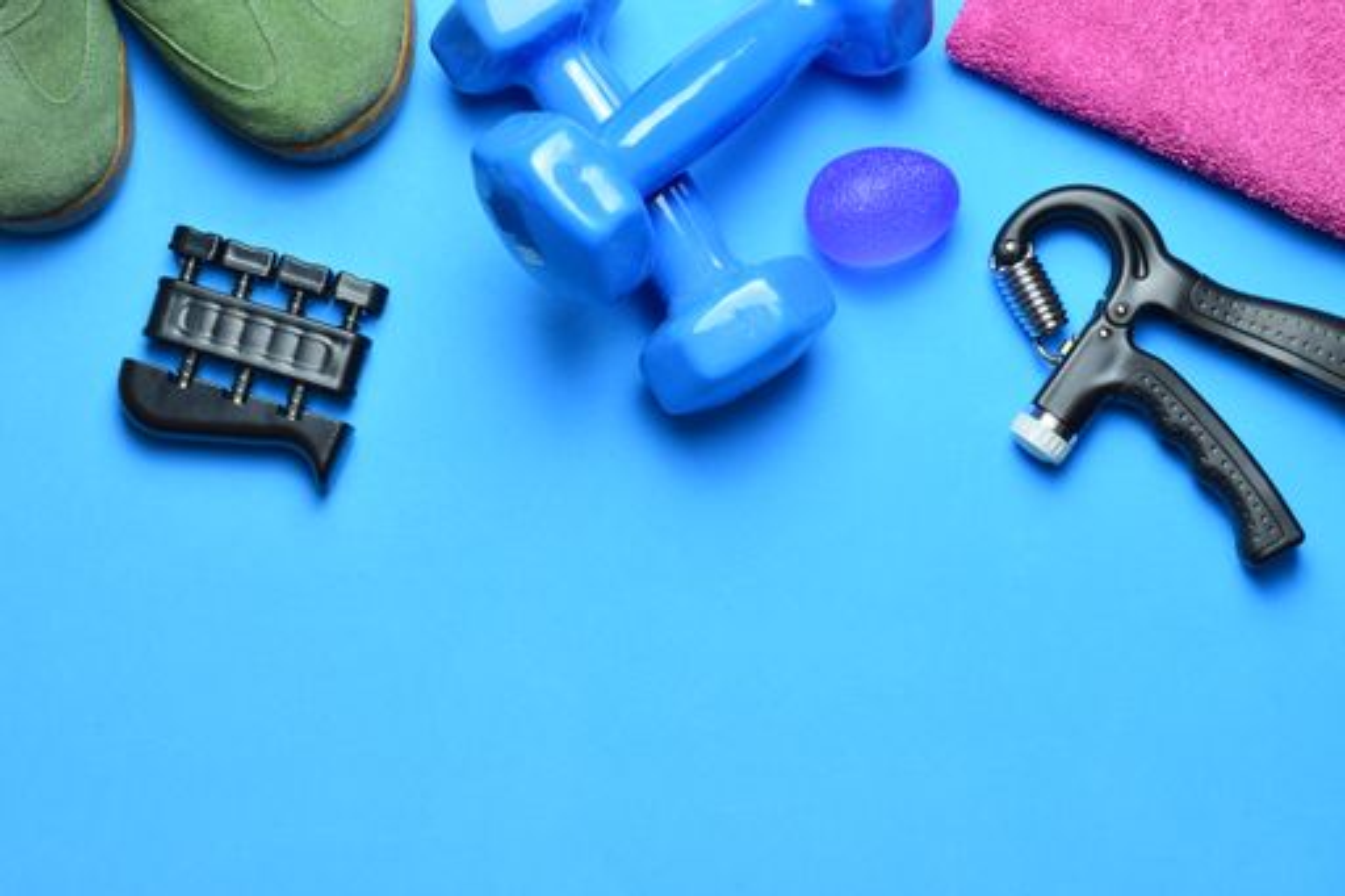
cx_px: 672
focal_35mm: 75
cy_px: 448
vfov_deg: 18.2
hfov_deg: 27.0
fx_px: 2801
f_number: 16
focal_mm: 50
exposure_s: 1/1.67
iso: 100
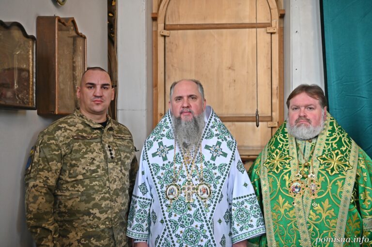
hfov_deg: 54.5
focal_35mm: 35
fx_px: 361
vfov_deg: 37.8
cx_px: 186
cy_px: 124
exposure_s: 1/250
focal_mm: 35
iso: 2000
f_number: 3.5
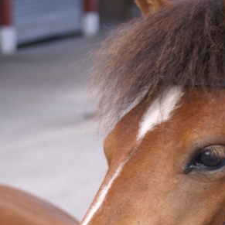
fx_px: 1691
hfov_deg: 7.6
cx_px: 169
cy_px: 227
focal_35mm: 230
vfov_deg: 7.6
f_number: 7.1
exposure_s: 1/160
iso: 100
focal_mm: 70
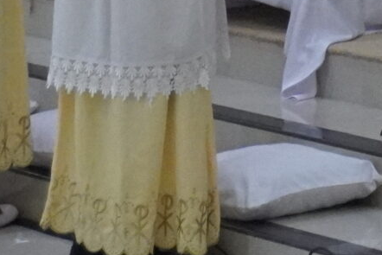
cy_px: -444
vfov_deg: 4.4
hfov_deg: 6.7
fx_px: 3226
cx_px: 619
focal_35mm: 304
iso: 6400
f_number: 5.6
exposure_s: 1/160
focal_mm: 35
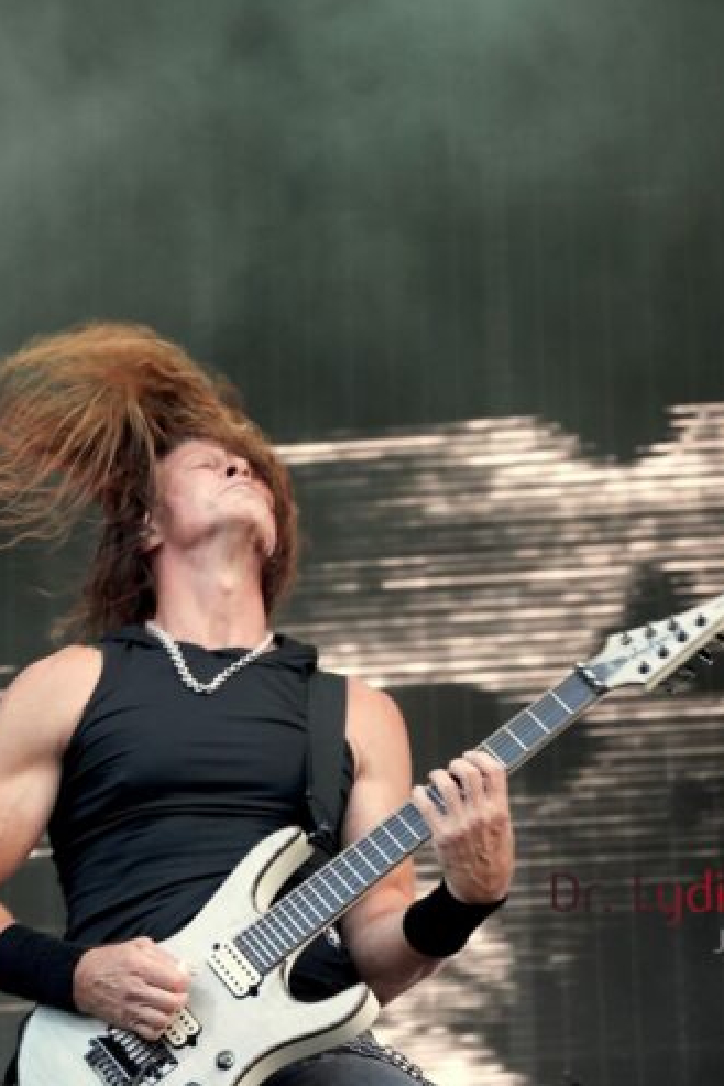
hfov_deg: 9.0
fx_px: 4575
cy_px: 560
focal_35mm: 152
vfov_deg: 13.5
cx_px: 368
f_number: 5
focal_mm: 65
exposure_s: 1/100
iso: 800
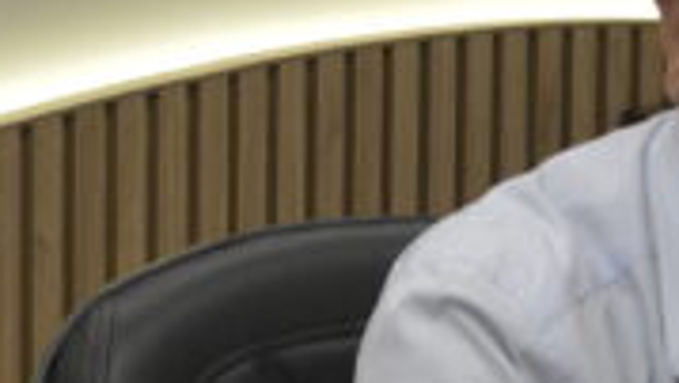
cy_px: -123
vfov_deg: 5.6
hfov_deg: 10.0
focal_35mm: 215
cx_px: 220
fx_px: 3874
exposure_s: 1/60
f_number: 4
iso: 500
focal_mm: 24
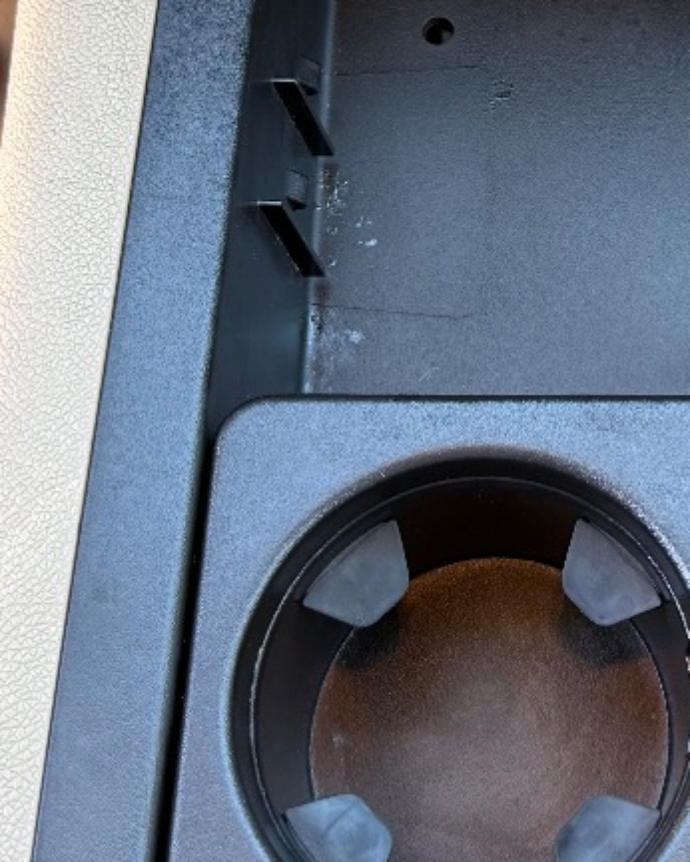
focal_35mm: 78
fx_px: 1990
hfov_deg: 19.2
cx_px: 682
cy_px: 94
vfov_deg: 23.8
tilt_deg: -64.8
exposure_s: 1/121
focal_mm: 6.76
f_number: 1.78
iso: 160
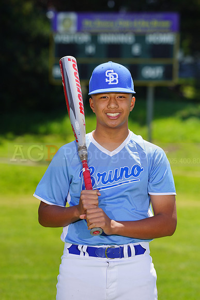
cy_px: 150
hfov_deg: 5.5
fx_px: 2082
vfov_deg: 8.2
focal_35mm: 250
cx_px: 100
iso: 100
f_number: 8
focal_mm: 250
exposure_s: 1/250
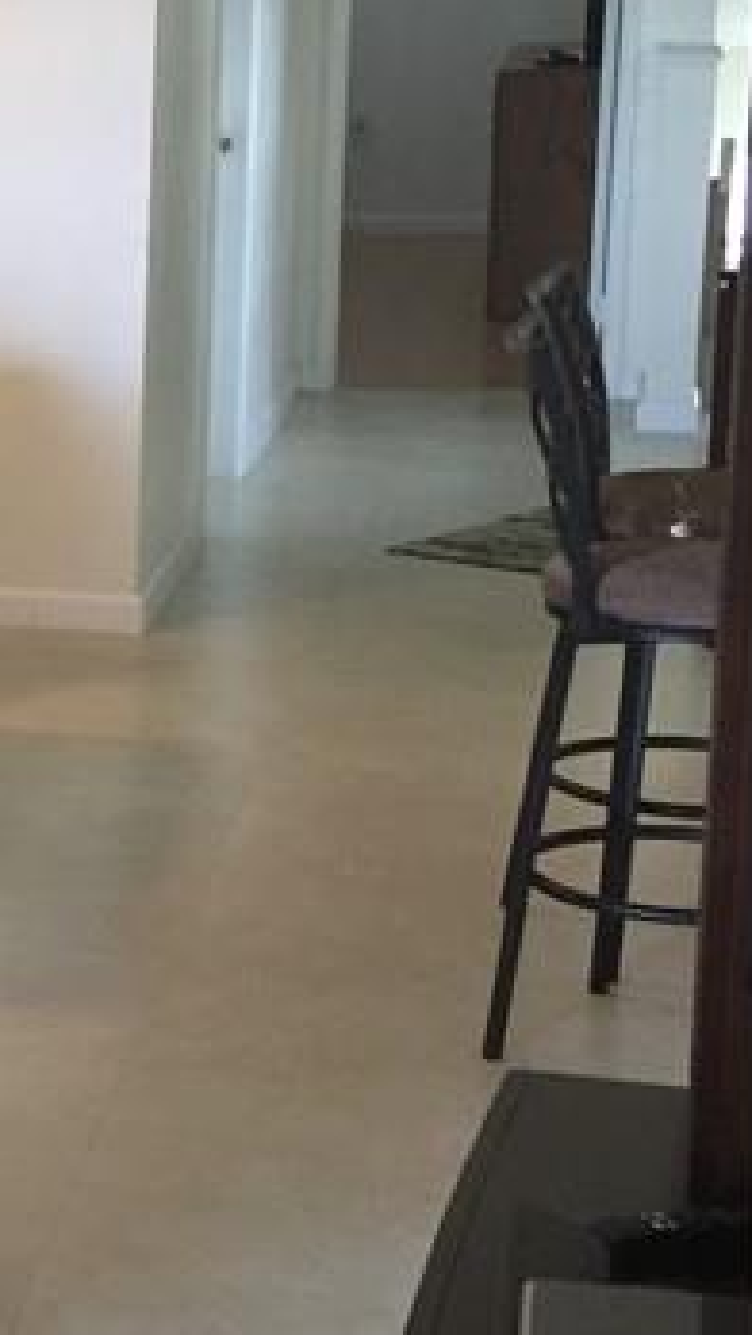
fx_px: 3294
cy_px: 598
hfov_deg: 11.4
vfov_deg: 22.9
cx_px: -863
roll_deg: +0.8
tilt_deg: -13.2
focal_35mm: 93
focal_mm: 4.15
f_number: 2.2
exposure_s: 1/30
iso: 100
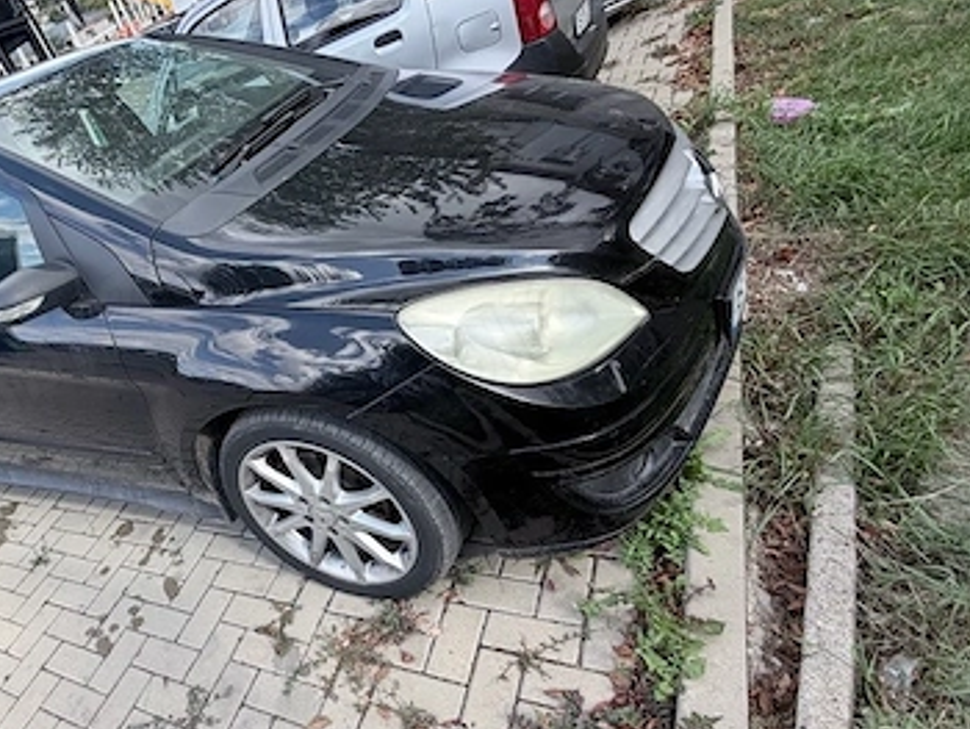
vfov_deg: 56.8
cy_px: 338
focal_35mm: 24
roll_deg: +27.4
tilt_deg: -25.8
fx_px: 673
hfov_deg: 65.8
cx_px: 211
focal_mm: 2.22
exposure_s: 1/379
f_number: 2.2
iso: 50
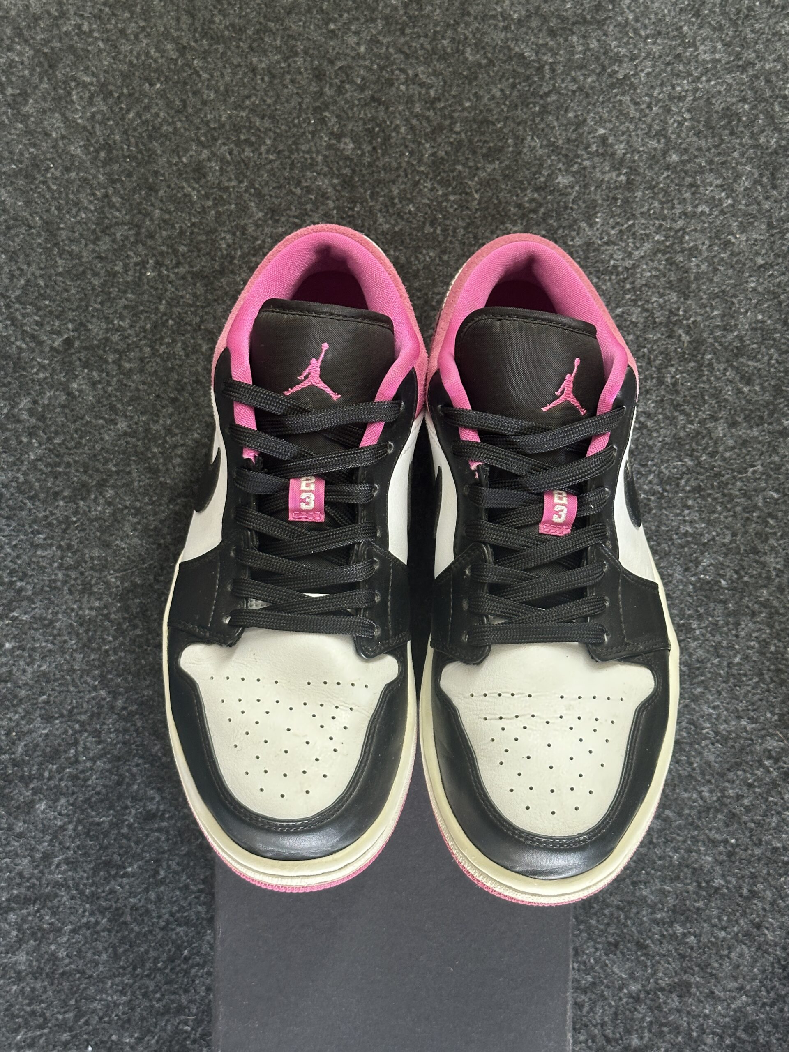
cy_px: 526
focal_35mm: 48
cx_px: 394
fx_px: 1459
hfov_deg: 30.3
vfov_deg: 39.7
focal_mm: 6.86
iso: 200
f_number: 1.78
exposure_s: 1/33
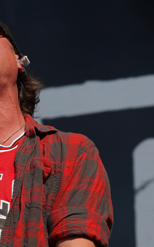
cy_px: 181
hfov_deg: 5.0
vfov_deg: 8.0
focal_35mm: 263
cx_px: 74
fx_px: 1766
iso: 100
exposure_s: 1/500
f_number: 8
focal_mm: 105
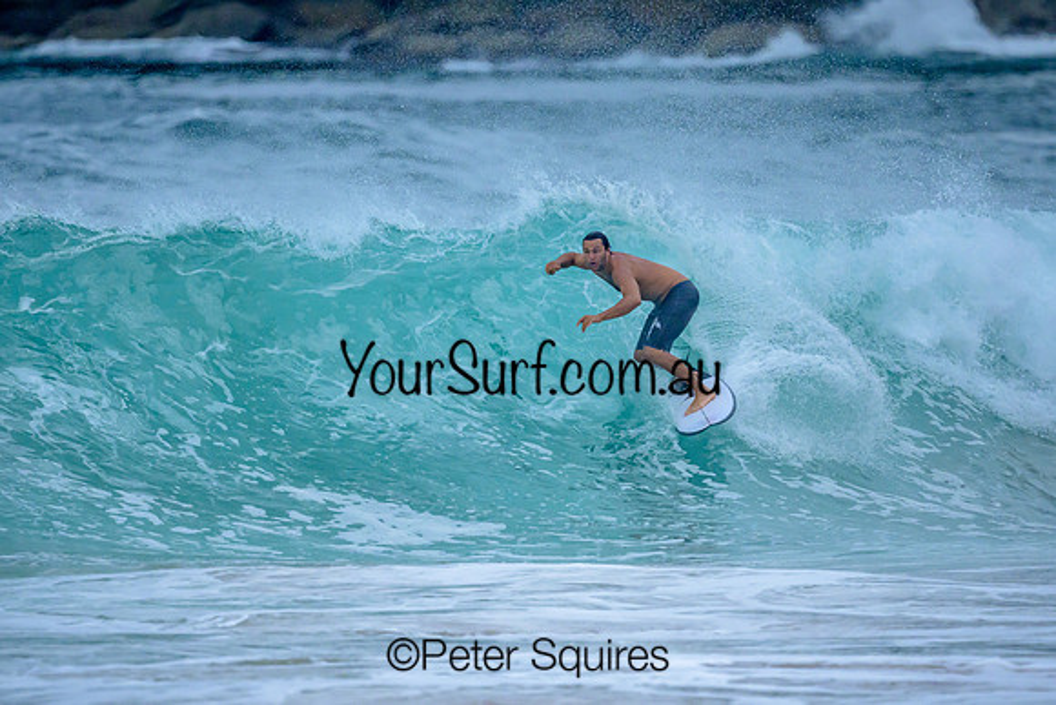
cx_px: 505
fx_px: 32107
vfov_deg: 1.3
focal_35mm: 1094
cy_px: 390
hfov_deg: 1.9
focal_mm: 800
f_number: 6.3
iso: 1250
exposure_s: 1/3200
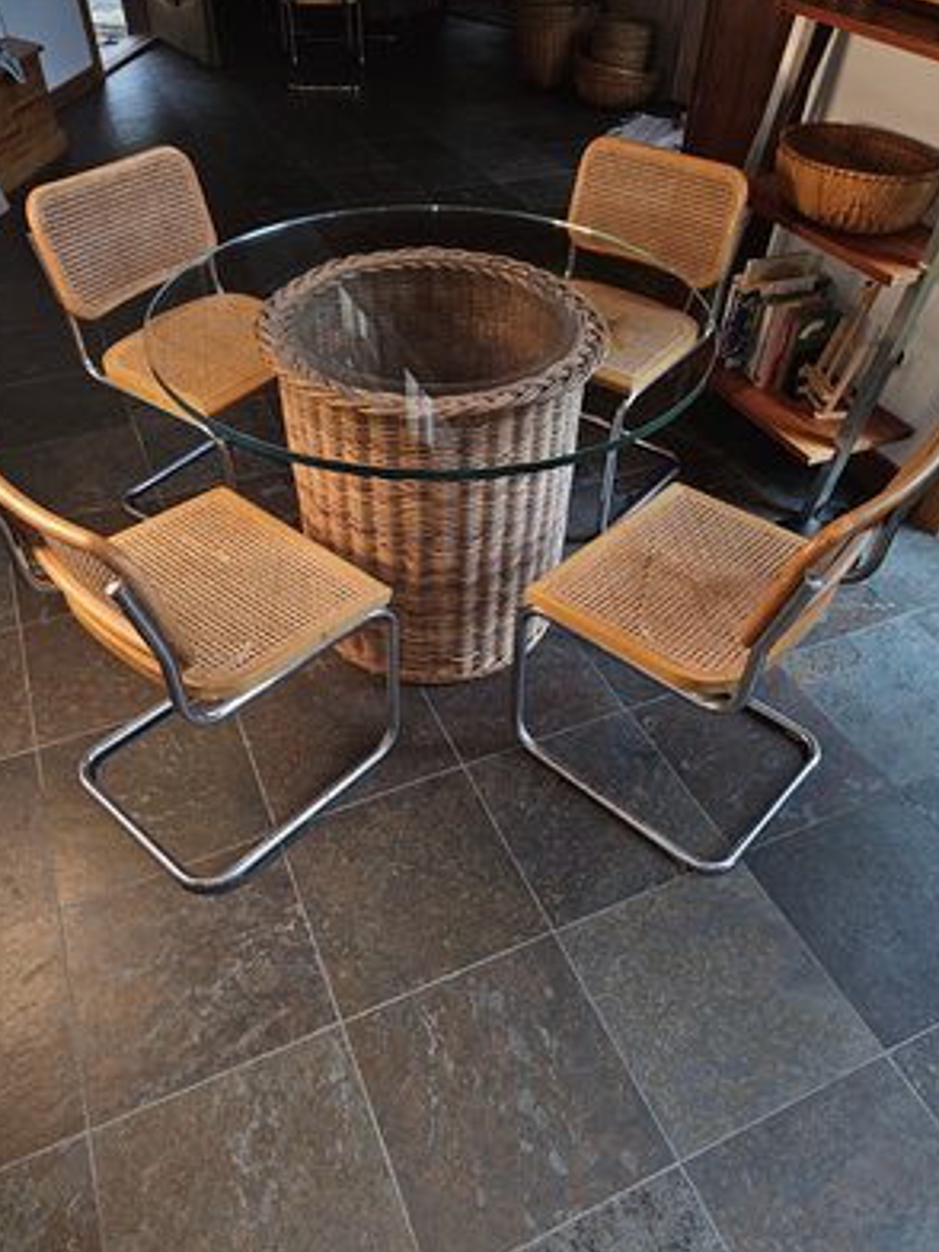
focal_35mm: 24
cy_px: 634
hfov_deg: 56.8
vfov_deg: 71.6
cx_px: 471
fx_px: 868
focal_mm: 6.3
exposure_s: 1/24
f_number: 1.7
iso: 100
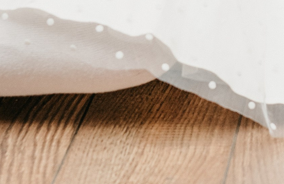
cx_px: 339
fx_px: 1994
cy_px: -230
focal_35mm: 255
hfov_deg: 8.1
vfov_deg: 5.1
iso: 250
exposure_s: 1/160
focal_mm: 46
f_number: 4
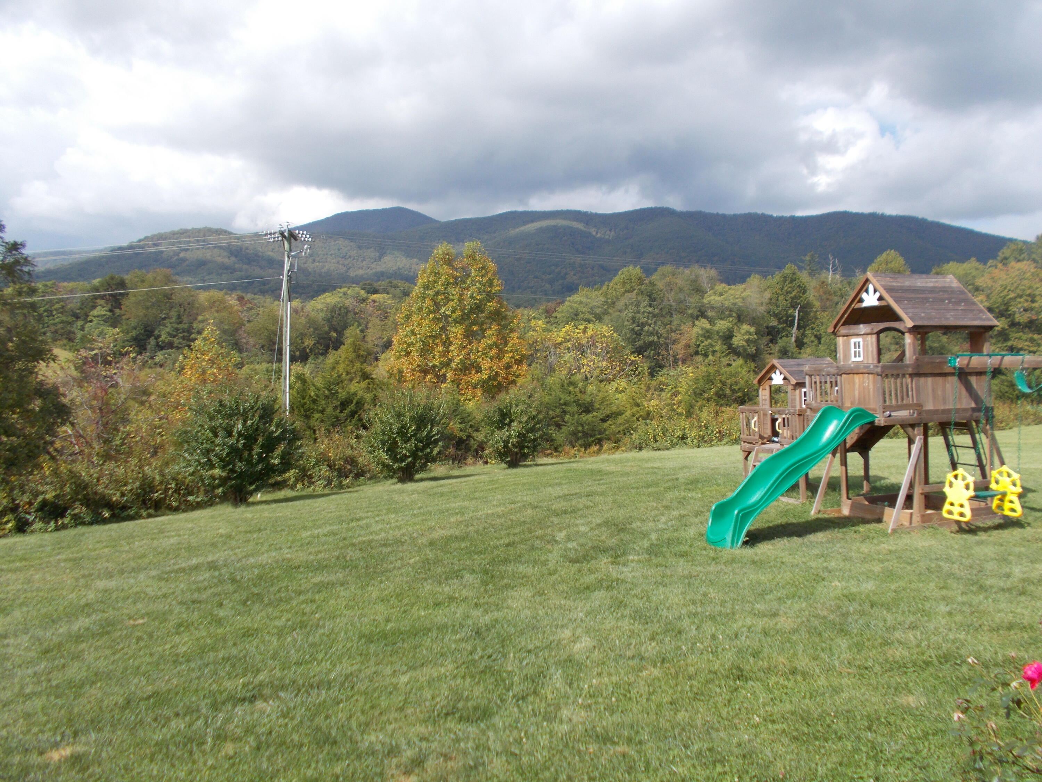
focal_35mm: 26
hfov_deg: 67.3
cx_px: 521
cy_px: 391
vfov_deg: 53.1
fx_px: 783
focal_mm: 4.6
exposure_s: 1/100
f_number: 8
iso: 80
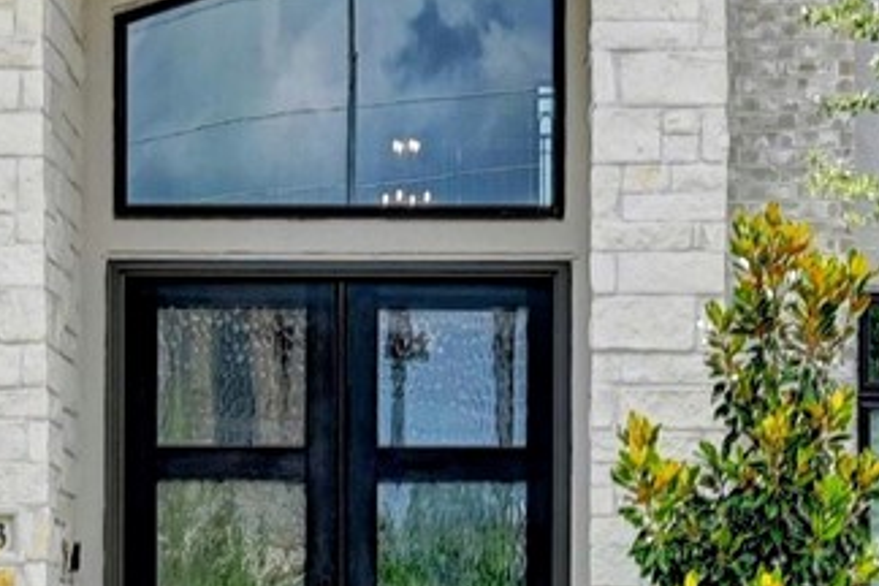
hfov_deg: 10.2
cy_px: 776
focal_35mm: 201
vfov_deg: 6.8
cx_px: 719
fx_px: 4907
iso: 400
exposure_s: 1/1250
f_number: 8
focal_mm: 30
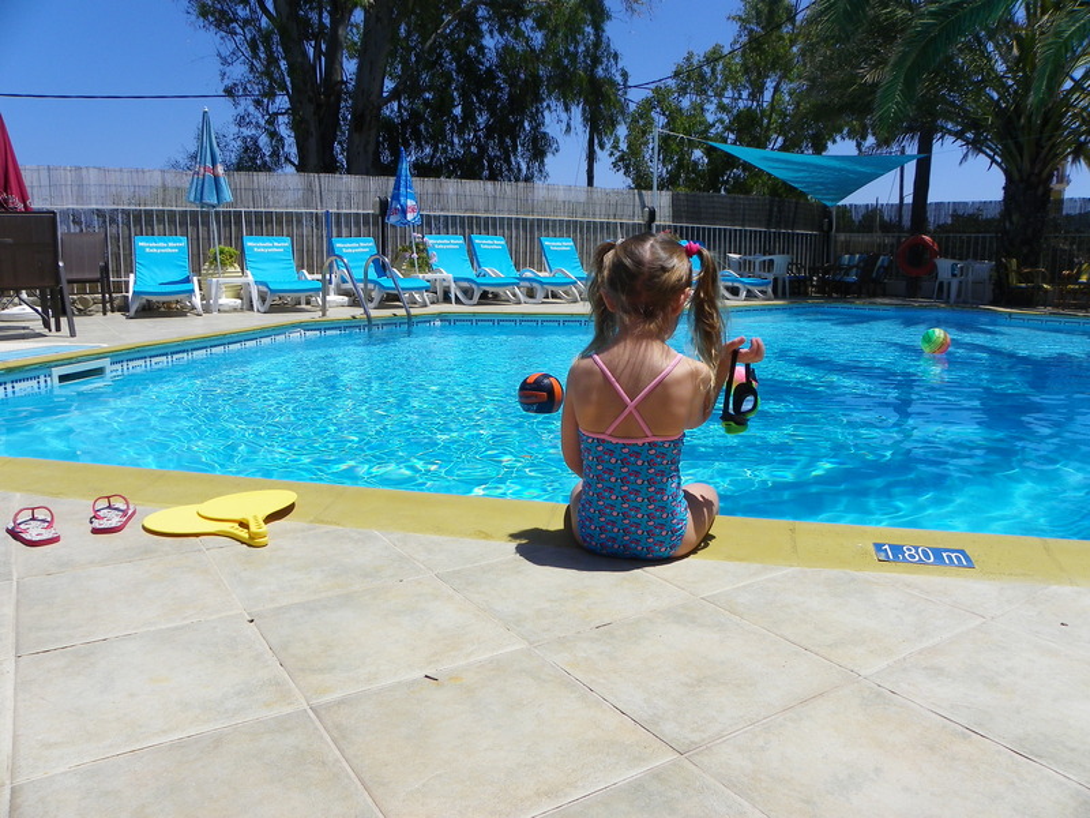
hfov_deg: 67.3
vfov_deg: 53.1
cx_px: 545
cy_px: 409
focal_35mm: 26
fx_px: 819
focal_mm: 4.6
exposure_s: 1/500
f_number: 5.6
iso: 64
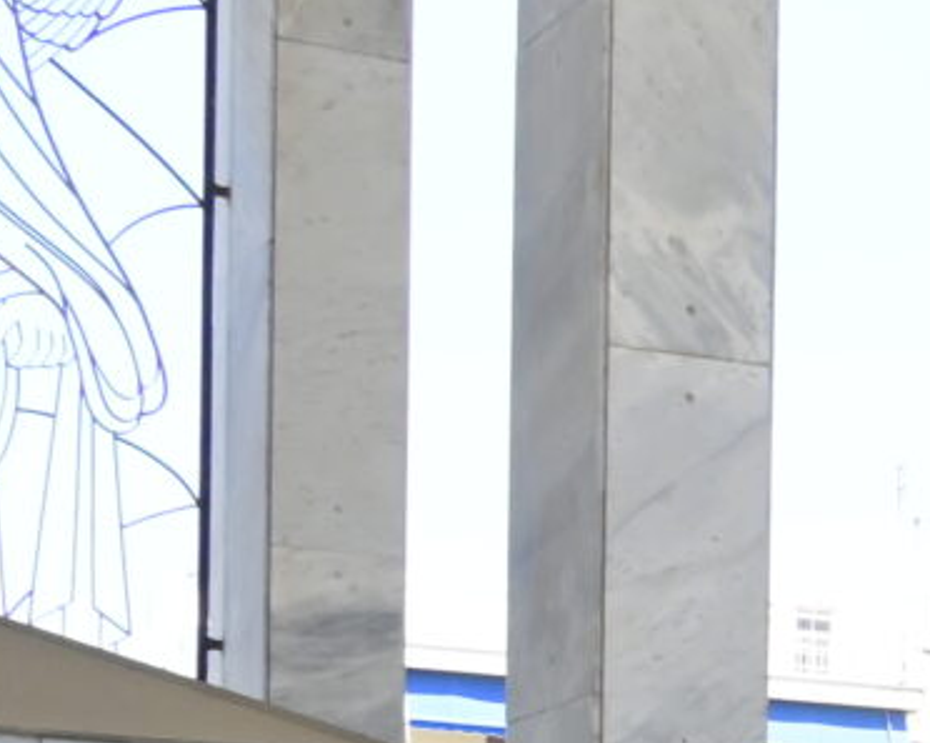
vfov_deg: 9.5
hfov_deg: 10.6
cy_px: 1260
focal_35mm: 155
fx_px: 4263
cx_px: 2262
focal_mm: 24
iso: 2000
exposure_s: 1/400
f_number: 11
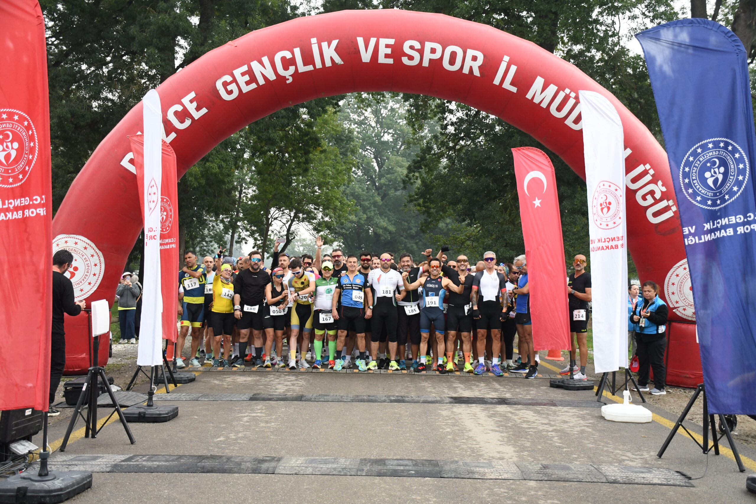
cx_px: 378
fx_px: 819
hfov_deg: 49.6
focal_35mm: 39
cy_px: 252
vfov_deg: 34.2
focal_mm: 26
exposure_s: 1/1000
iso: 1000
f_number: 4
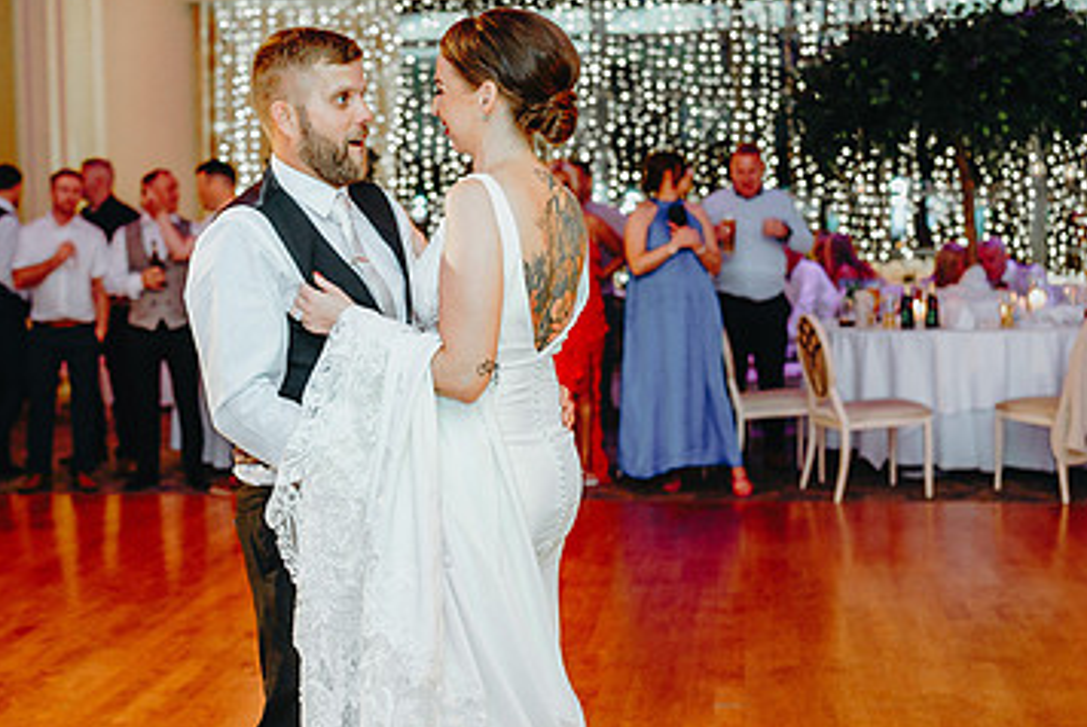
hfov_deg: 34.9
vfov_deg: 23.8
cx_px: 415
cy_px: 304
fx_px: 1722
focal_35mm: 57
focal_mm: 35
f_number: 2
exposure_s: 1/250
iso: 1600
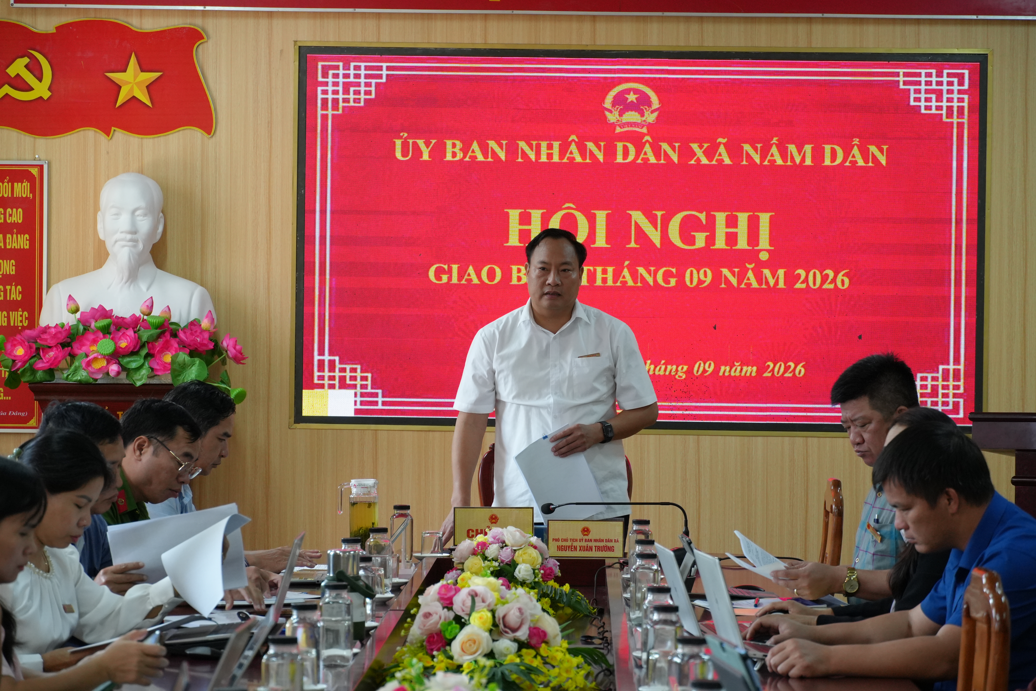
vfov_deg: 12.2
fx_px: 3237
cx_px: 518
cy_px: 346
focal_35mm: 112
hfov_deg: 18.2
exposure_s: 1/160
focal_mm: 75
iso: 1250
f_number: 5.6
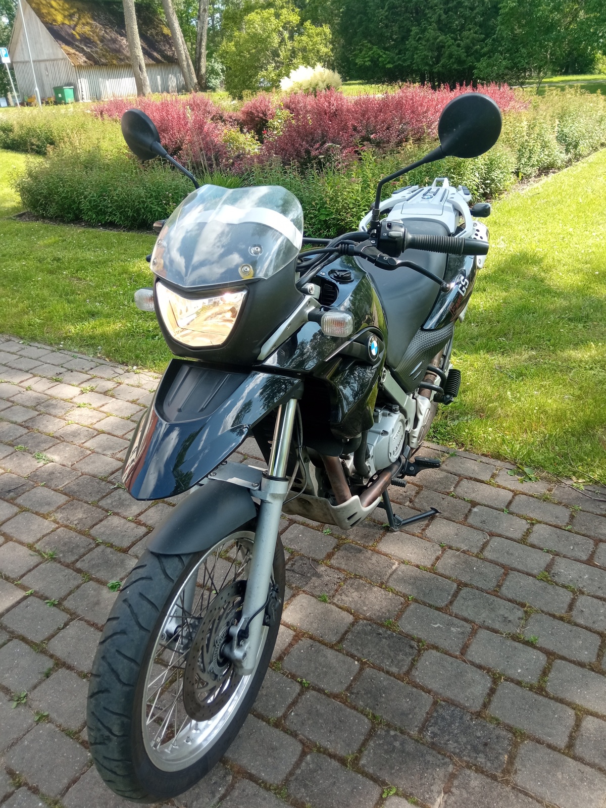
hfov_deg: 51.4
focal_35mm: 27
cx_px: 303
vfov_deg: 65.3
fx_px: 630
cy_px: 404
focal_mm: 3.79
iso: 119
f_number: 2.2
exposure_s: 1/210
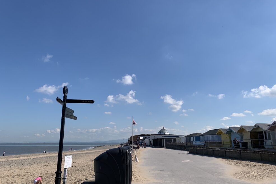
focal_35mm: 28
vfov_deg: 46.4
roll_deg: -0.3
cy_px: 93
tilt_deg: +14.4
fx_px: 215
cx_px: 139
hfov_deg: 65.5
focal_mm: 4.25
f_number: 1.8
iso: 25
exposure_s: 1/3788
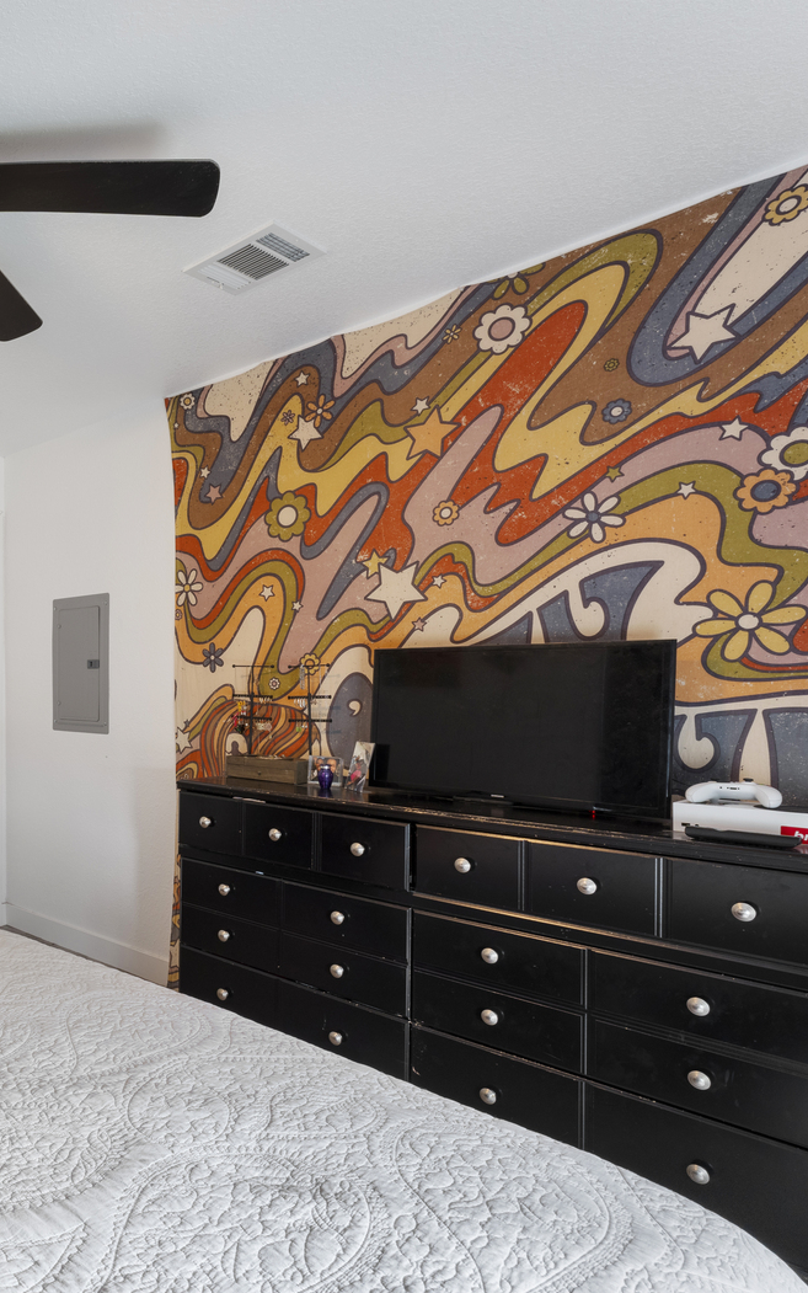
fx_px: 775
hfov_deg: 45.6
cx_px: -16
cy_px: 647
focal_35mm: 22
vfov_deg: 79.6
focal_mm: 14
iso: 400
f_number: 11
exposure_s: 2
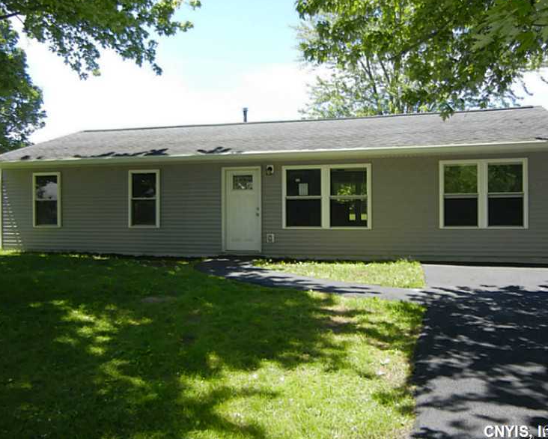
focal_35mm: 32
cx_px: 284
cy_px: 216
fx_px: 519
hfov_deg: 55.6
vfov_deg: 45.8
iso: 160
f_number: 3.5
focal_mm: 5.4
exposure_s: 1/372
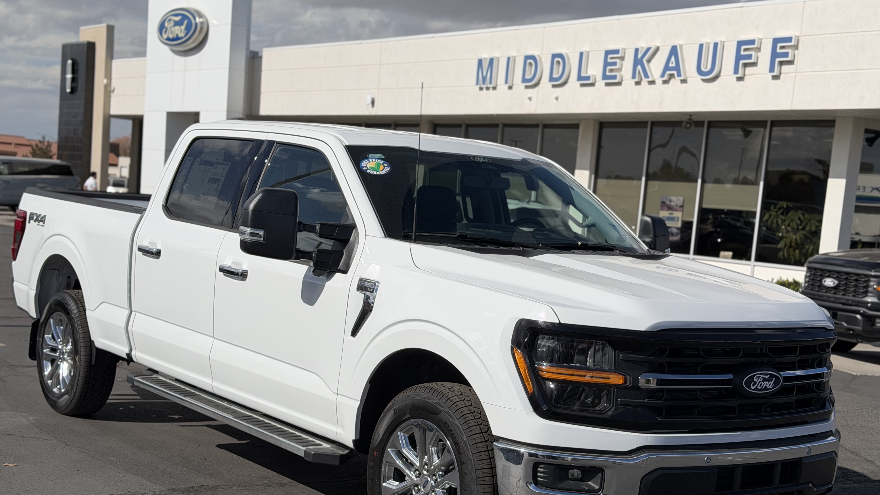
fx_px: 1237
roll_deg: -3.7
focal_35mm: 53
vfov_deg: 22.6
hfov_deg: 39.2
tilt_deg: -6.7
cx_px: 436
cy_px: 326
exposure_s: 1/13333
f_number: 1.78
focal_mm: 6.76
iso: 80
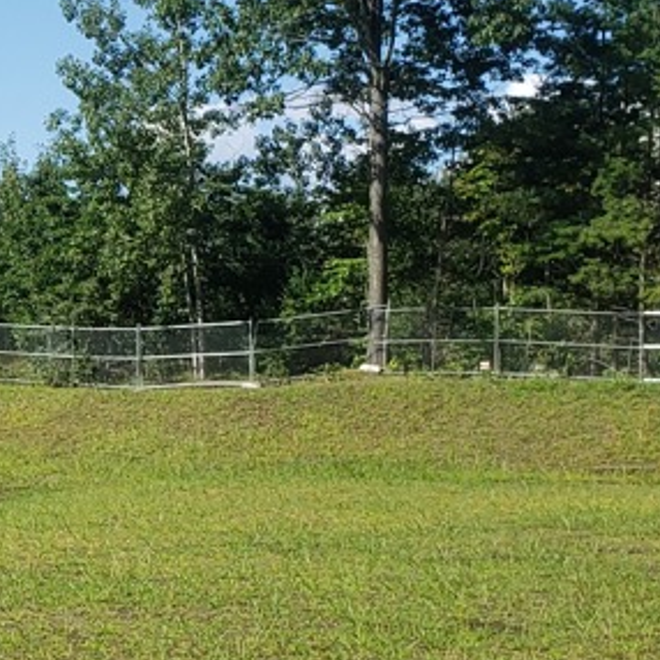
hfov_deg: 14.9
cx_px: -496
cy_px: 480
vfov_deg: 16.8
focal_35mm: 103
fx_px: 2222
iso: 50
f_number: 2.4
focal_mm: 4.3
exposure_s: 1/1127
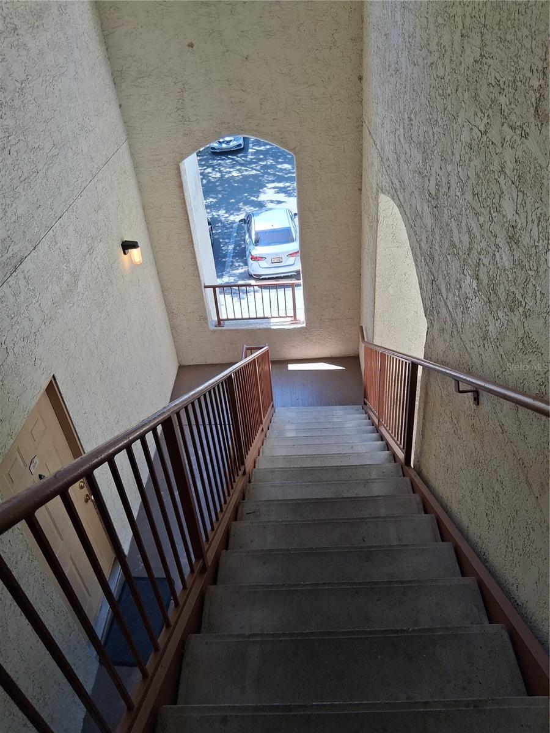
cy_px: 366
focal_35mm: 26
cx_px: 275
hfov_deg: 53.1
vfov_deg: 67.3
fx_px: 551
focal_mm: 3.98
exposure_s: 1/120
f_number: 1.8
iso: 40
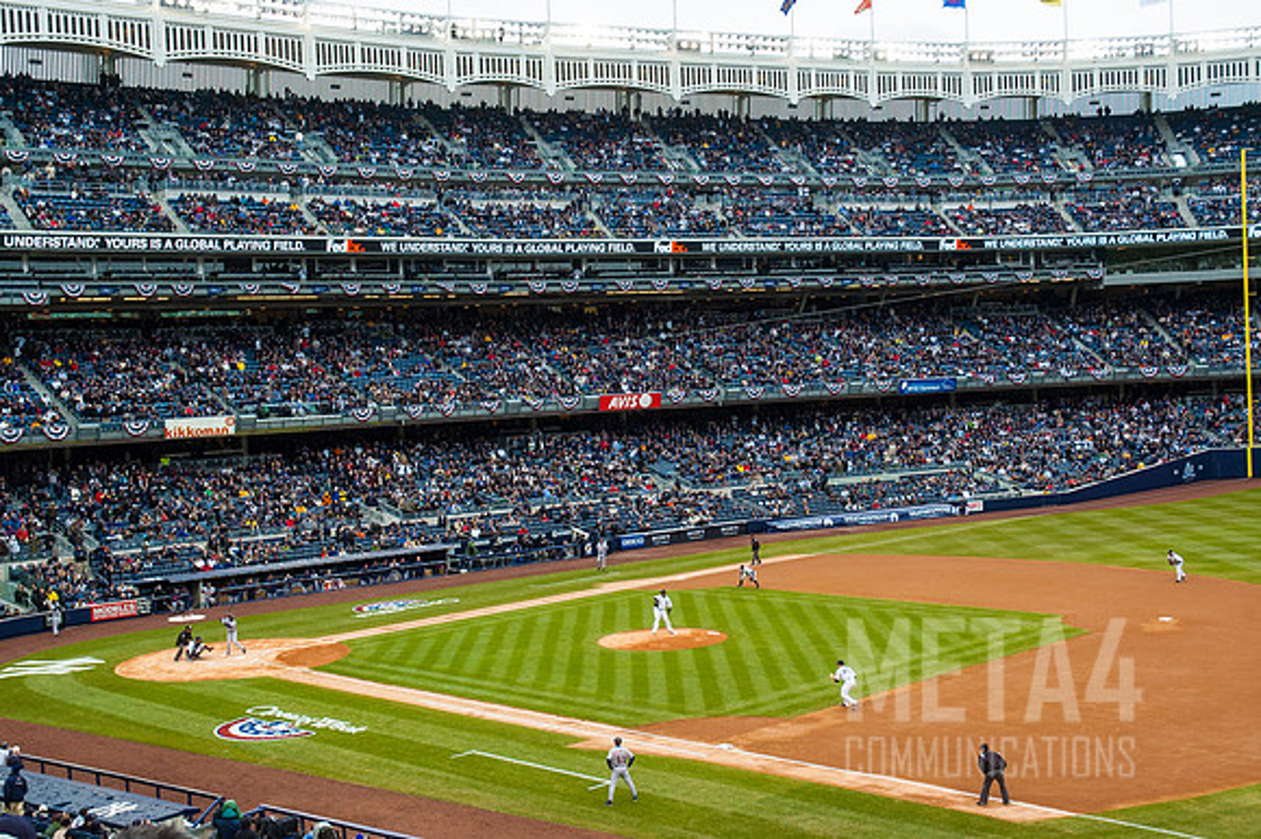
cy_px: 420
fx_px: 1628
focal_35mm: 46
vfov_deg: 28.9
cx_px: 630
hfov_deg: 42.3
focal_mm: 31
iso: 320
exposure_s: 1/200
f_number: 7.1
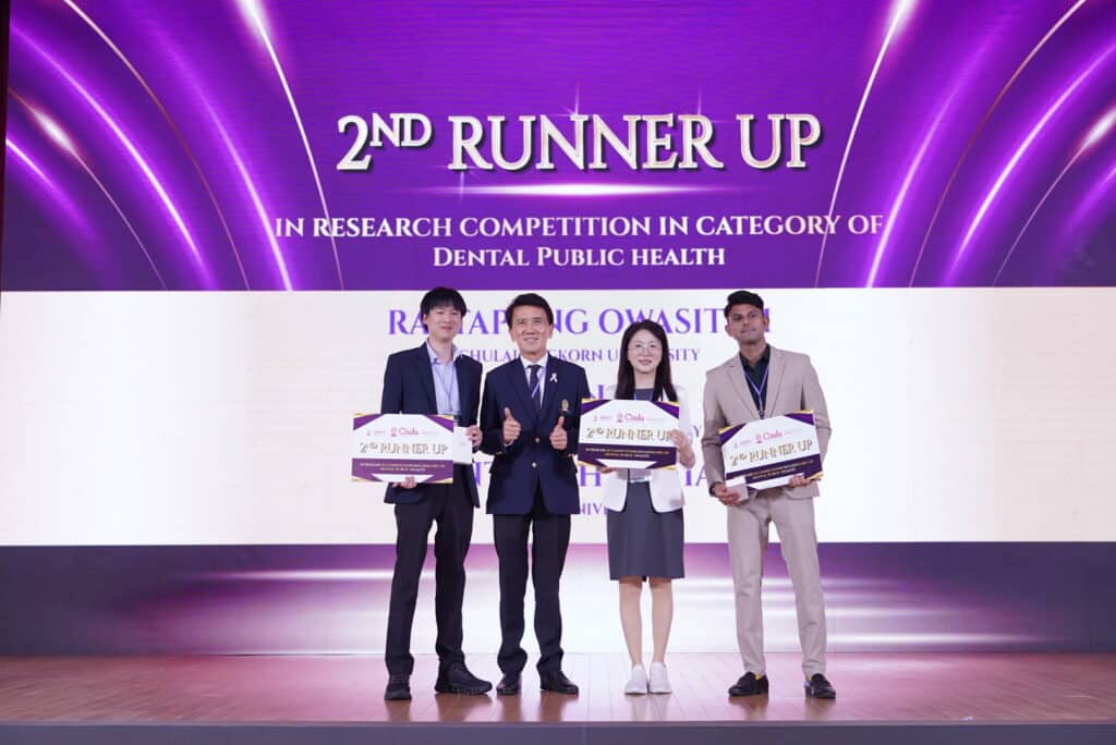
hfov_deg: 41.1
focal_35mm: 48
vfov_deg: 28.1
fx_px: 1489
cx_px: 558
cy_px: 372
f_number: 4
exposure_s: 1/60
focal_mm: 48
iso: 640
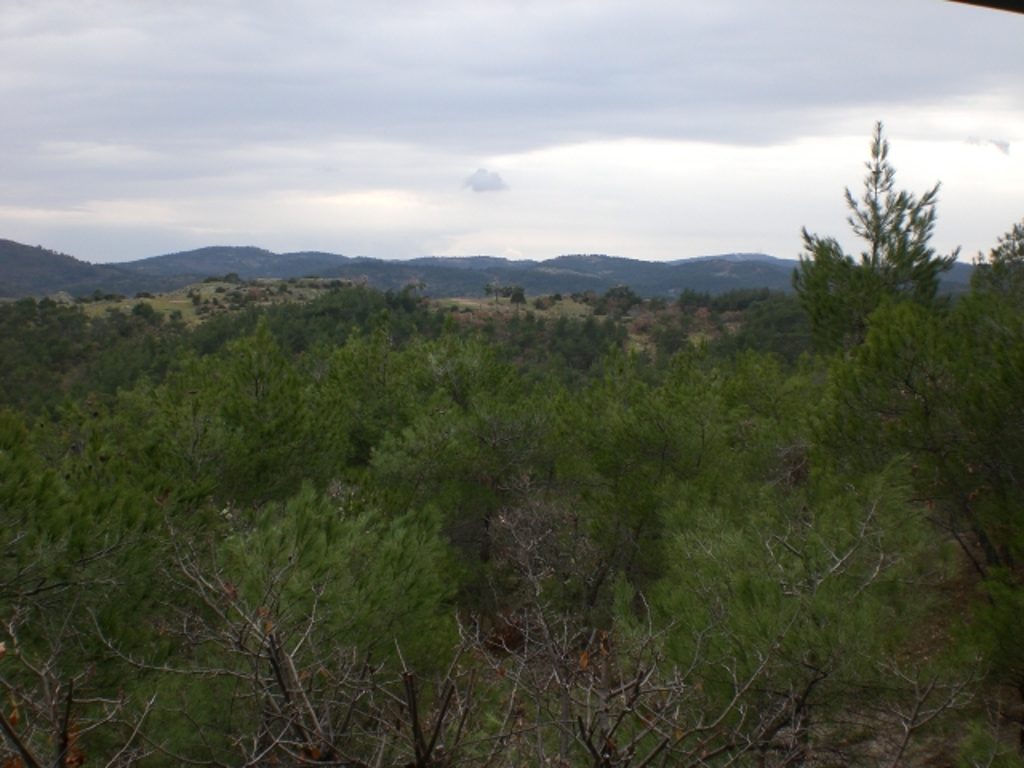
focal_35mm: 38
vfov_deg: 37.7
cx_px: 512
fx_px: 1124
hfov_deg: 49.0
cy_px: 384
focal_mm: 6.3
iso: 50
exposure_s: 1/250
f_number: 4.4
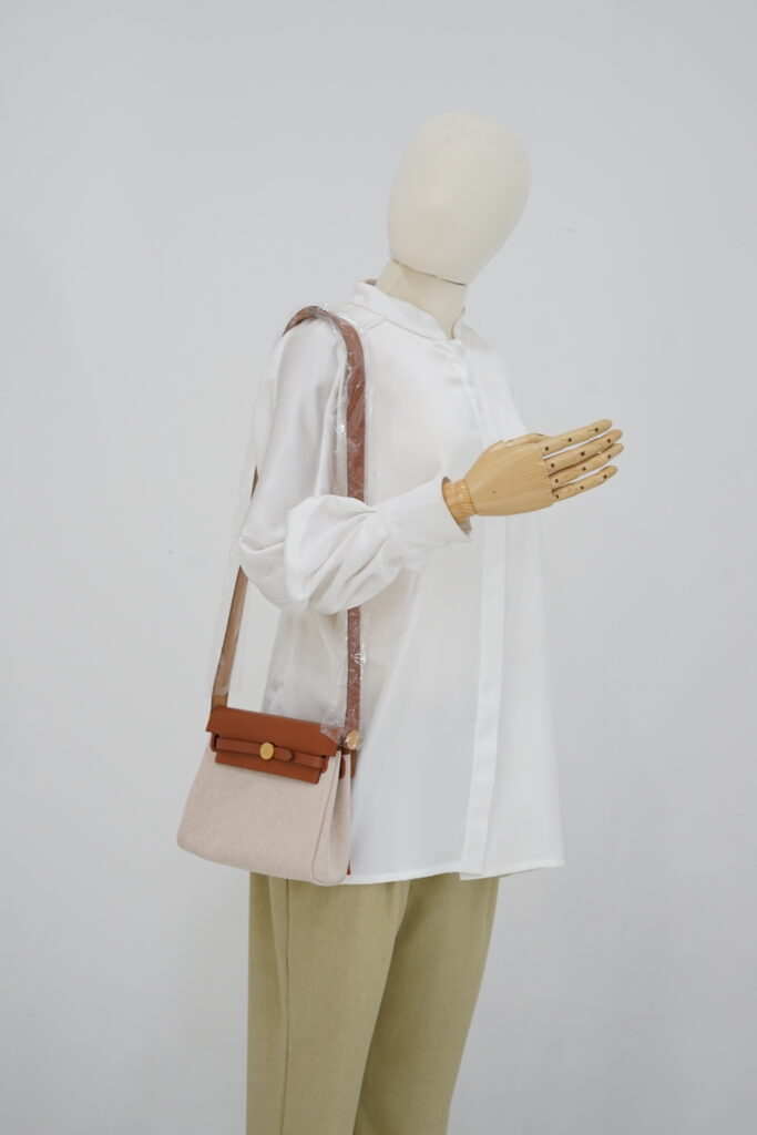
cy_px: 568
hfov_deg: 27.0
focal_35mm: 50
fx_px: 1576
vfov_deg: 39.6
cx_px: 378
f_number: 6.3
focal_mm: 50
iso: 640
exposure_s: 1/15
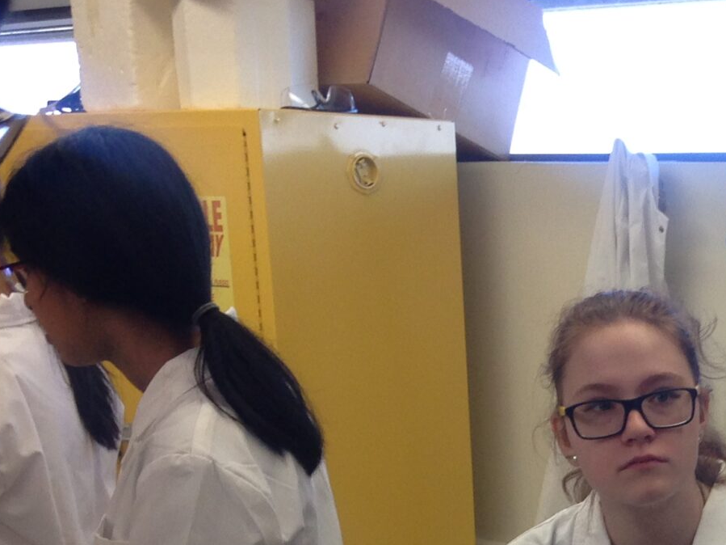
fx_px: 1971
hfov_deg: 19.9
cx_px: 802
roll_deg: -1.5
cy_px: 771
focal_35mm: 94
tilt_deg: -17.2
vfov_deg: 14.8
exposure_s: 1/60
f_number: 2.4
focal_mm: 4.12
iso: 64
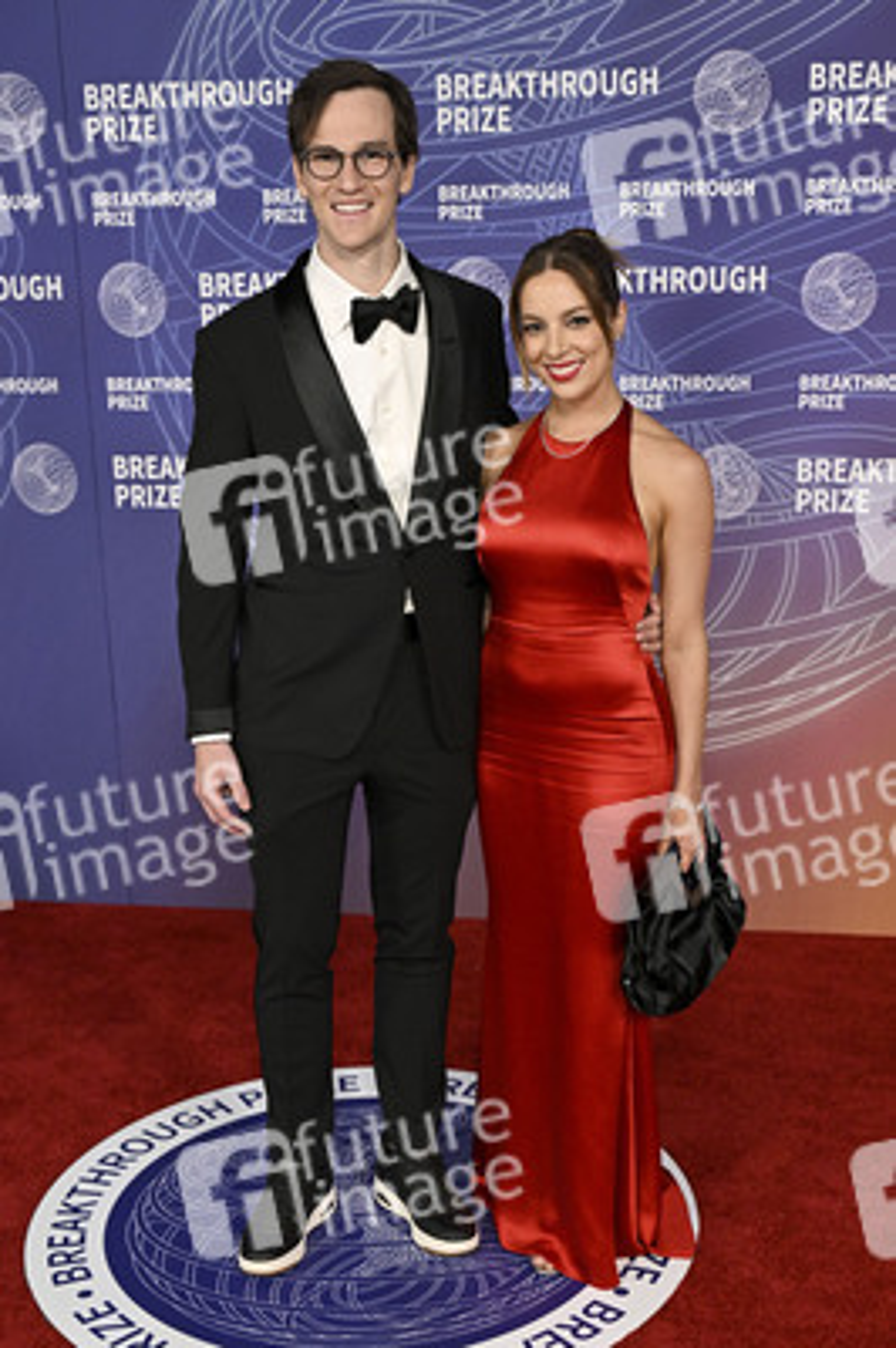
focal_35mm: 43
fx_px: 1608
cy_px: 674
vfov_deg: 45.5
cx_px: 448
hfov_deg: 31.1
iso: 2000
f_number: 4
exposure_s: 1/320
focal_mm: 43
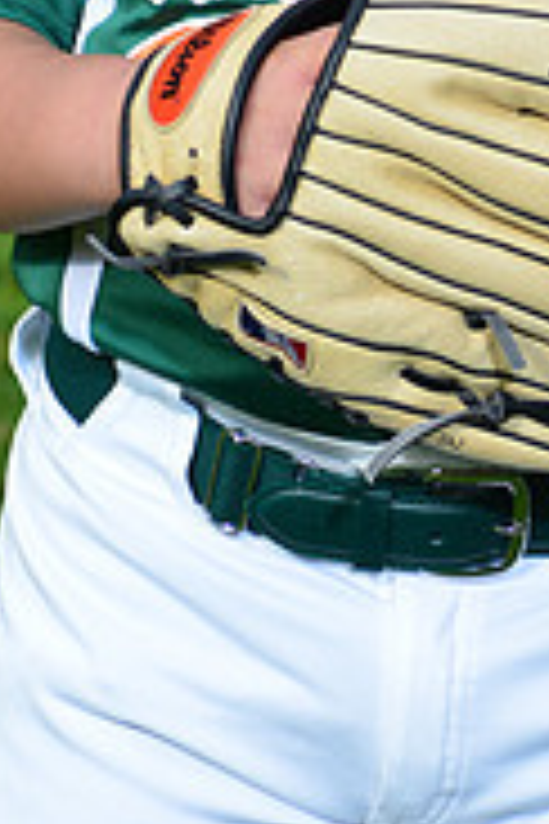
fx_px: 9790
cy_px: -351
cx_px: 520
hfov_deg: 3.2
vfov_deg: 4.8
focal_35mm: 428
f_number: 10
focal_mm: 135
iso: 200
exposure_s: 1/200
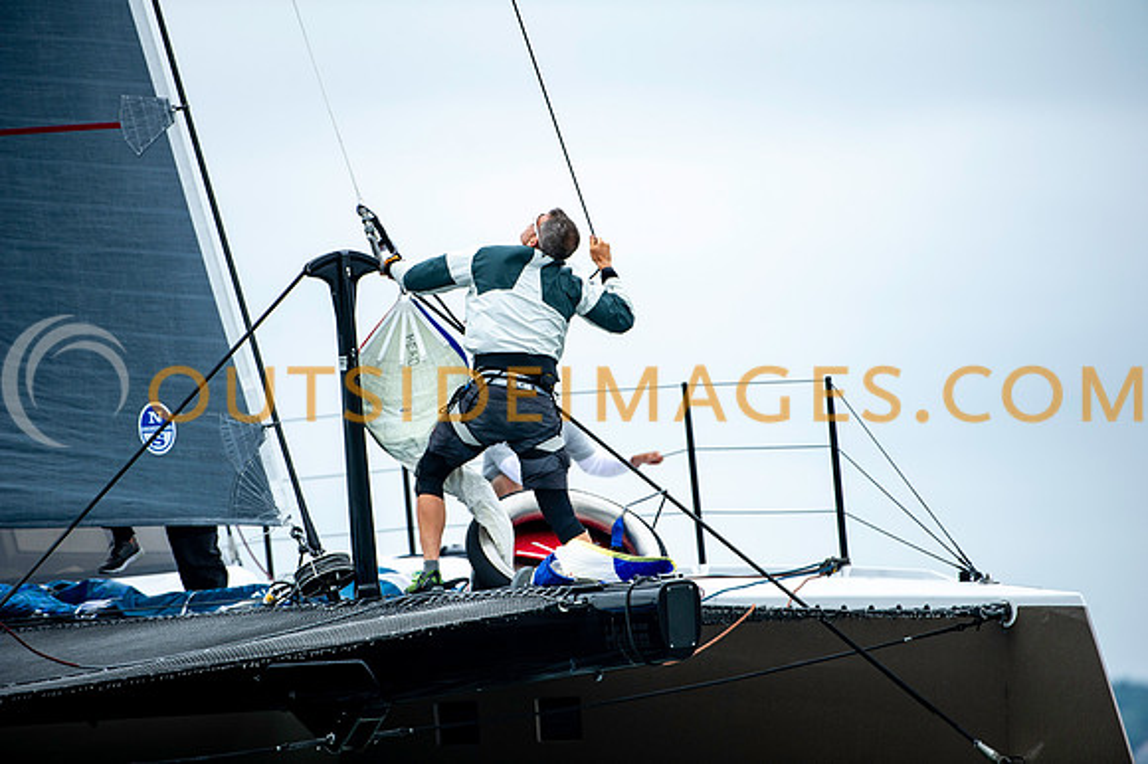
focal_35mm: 360
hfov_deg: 5.7
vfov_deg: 3.8
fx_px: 11473
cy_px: 382
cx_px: 574
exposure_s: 1/800
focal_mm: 360
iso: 500
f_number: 5
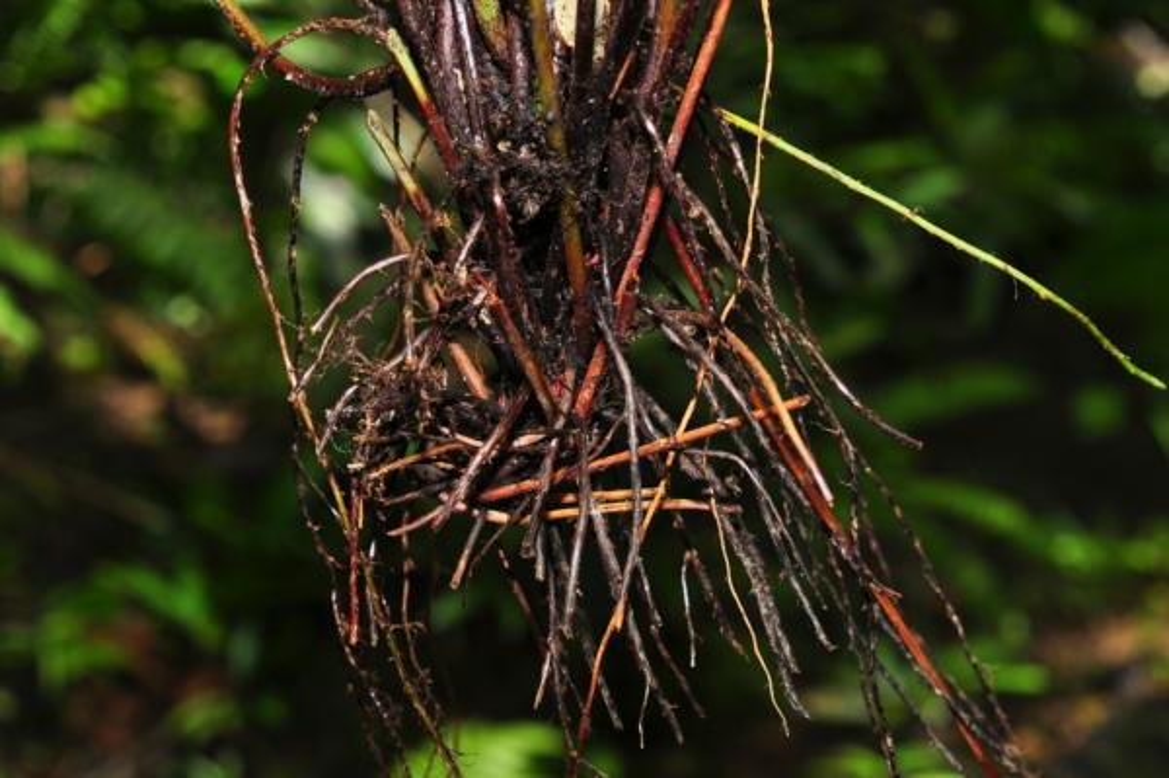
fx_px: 2920
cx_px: 584
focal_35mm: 90
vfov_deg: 15.2
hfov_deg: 22.6
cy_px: 389
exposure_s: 1/60
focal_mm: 60
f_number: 10
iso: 250
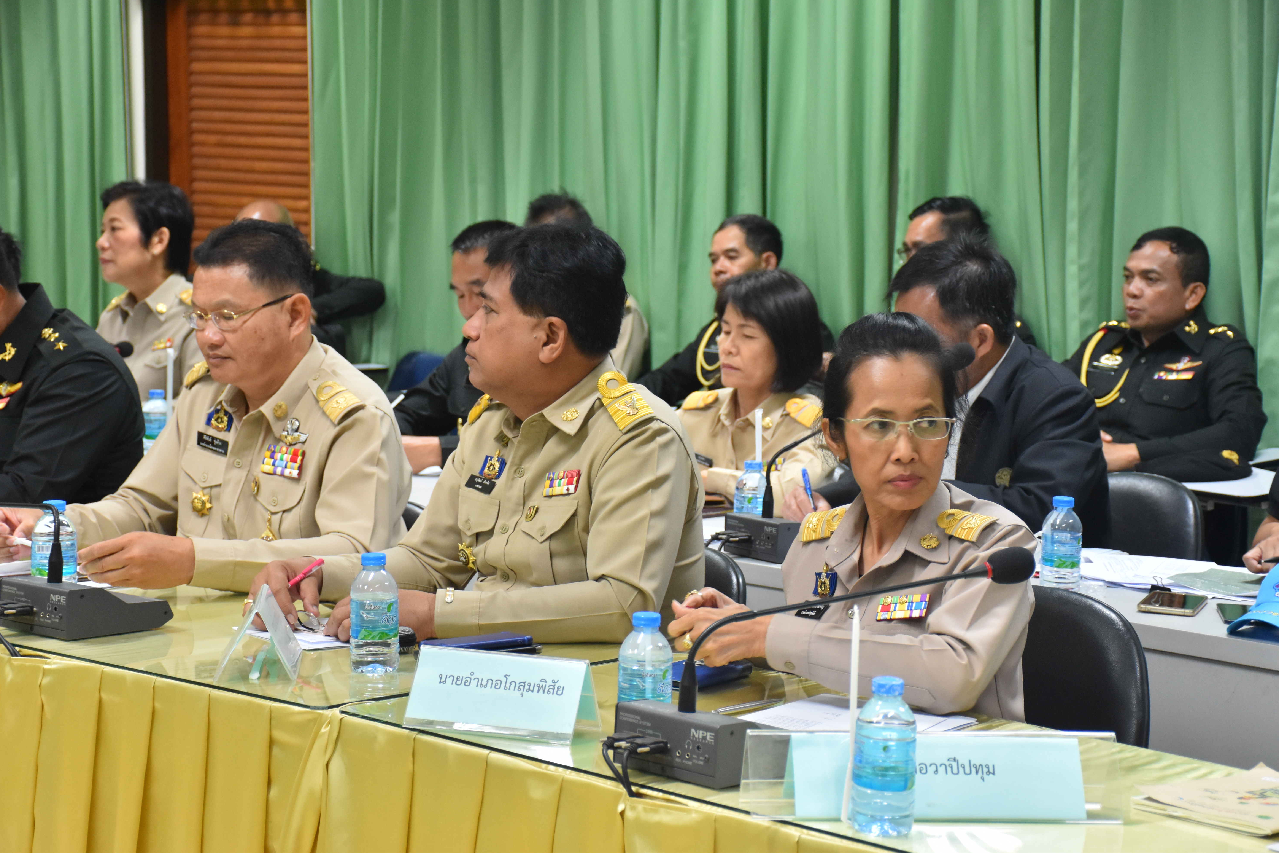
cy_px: 421
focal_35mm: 76
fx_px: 2700
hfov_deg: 26.7
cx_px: 643
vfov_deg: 17.9
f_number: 4.8
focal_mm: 50
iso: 1250
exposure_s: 1/60
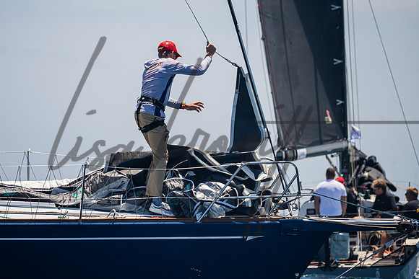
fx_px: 5895
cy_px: 107
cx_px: 159
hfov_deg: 4.1
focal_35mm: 506
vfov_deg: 2.7
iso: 400
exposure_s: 1/1600
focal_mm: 400
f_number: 8
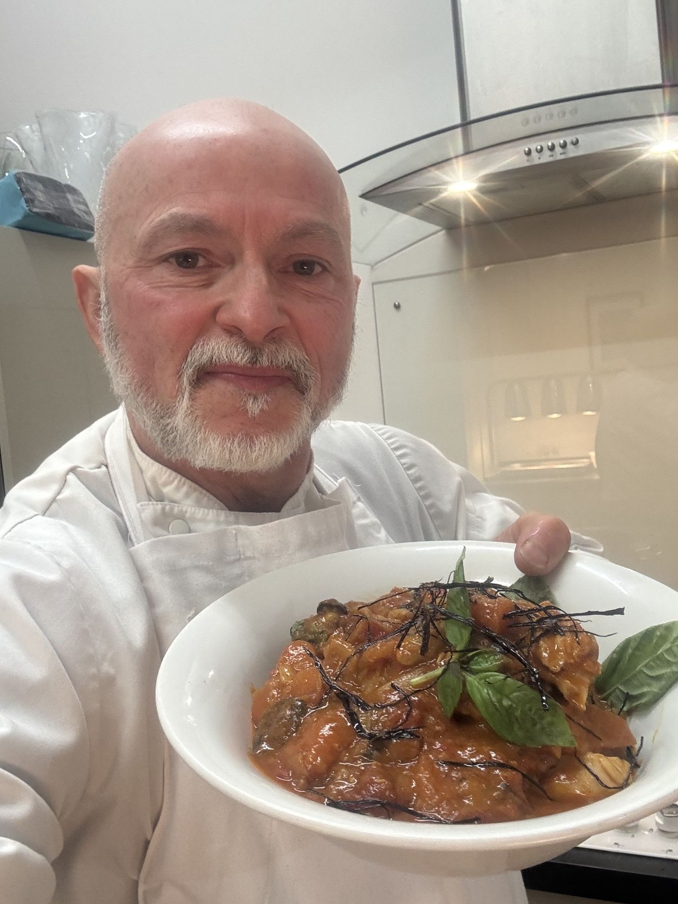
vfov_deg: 55.3
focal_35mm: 33
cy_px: 433
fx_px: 862
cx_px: 371
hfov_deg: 42.9
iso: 125
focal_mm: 2.69
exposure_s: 1/50
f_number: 1.9
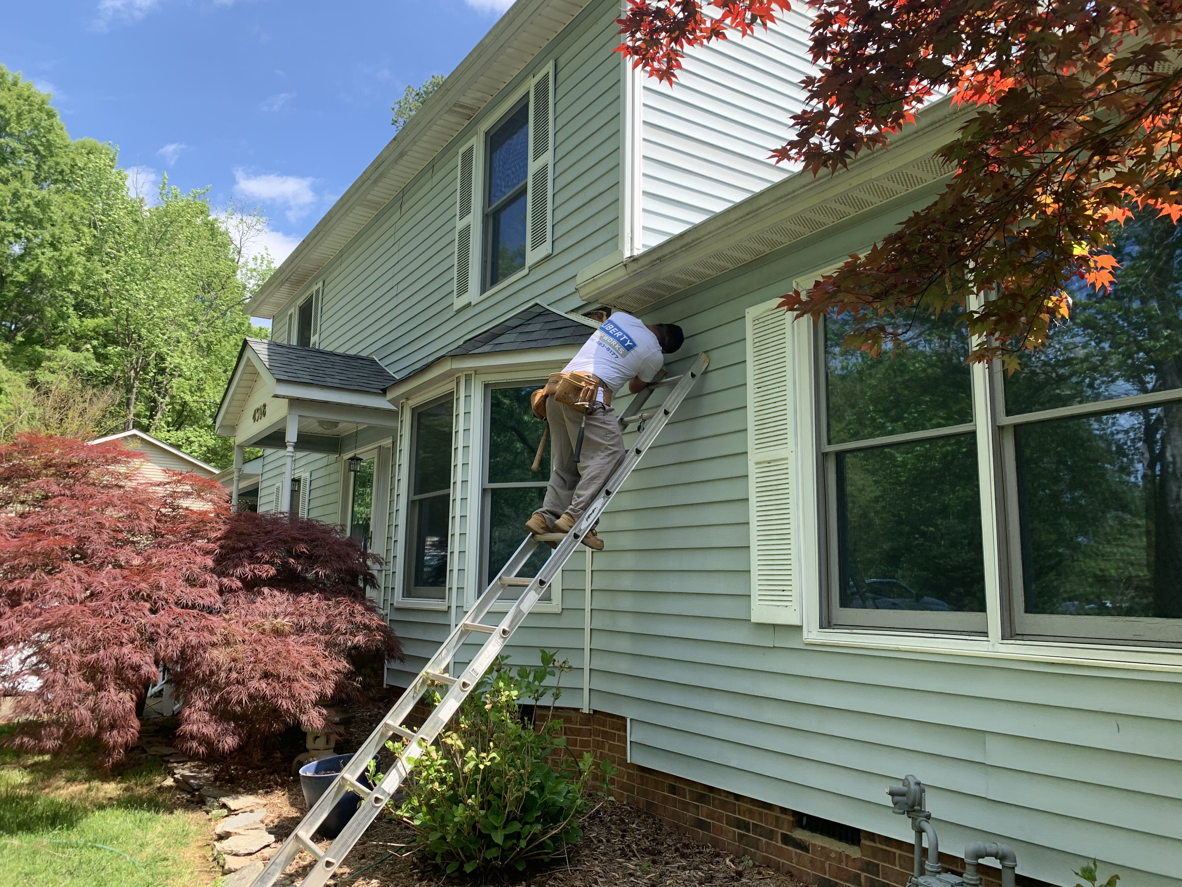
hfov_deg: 67.3
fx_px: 888
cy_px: 444
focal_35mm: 26
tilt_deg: +9.1
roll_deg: -0.7
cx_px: 591
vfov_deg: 53.1
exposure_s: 1/623
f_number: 1.8
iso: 25
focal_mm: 4.25
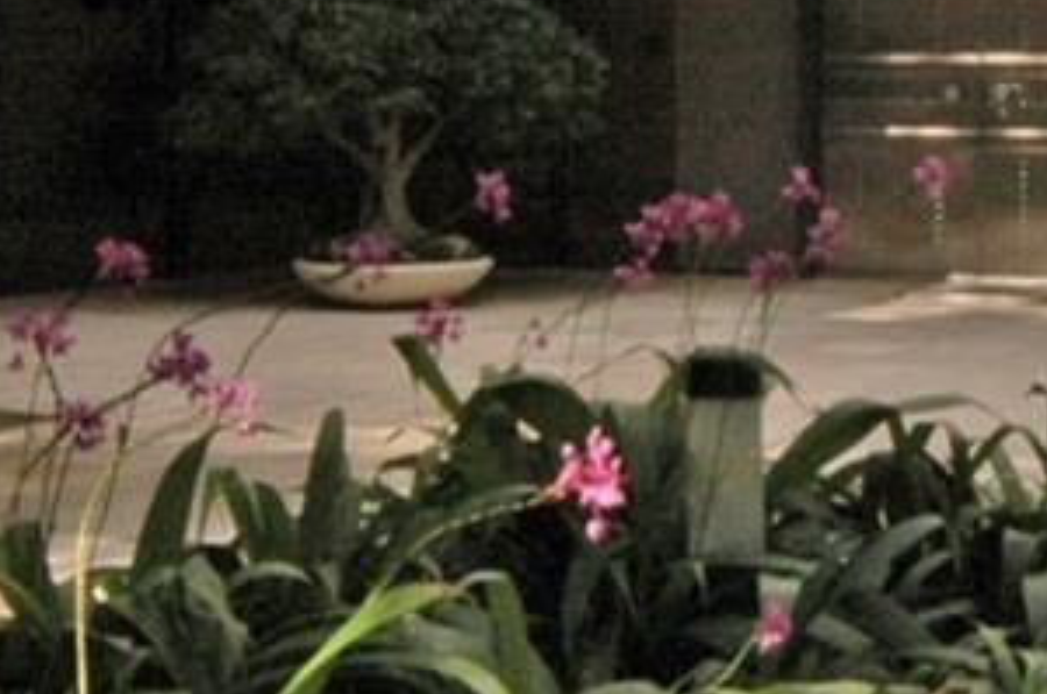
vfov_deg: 14.0
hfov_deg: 21.0
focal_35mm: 96
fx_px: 2787
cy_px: 12
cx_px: 862
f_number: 22
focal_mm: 12
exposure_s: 1/100
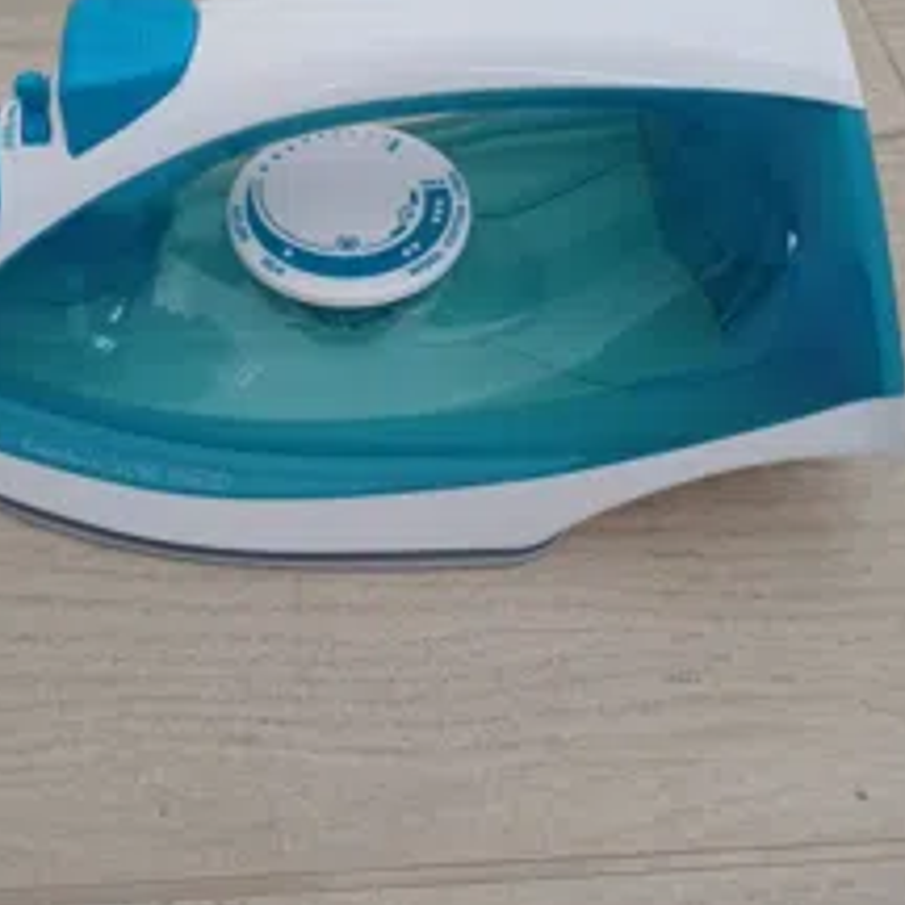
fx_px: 1213
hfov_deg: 40.7
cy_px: 331
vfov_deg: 40.6
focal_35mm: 41
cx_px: 360
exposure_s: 1/50
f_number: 1.8
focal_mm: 4.65
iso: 200
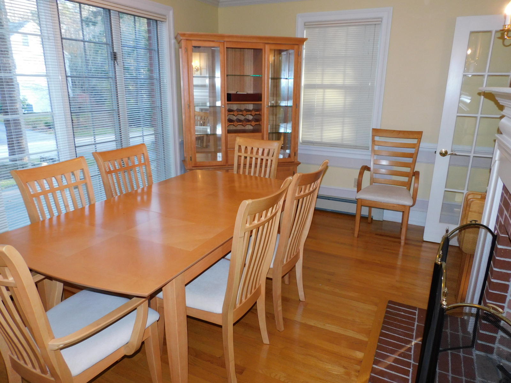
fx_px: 354
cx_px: 256
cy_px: 192
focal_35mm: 24
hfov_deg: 71.6
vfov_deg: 56.8
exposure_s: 1/30
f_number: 3.3
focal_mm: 4.3
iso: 200
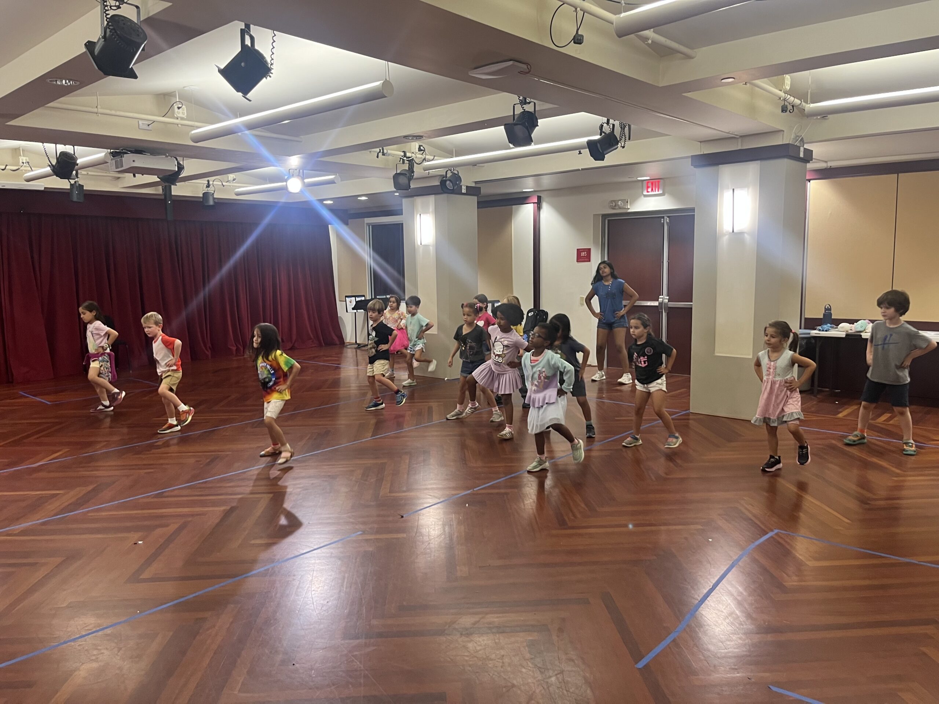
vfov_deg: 53.1
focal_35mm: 26
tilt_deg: -7.9
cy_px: 352
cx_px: 470
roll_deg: +0.8
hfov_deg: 67.3
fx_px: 705
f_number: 1.6
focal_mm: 5.1
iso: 125
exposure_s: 1/60
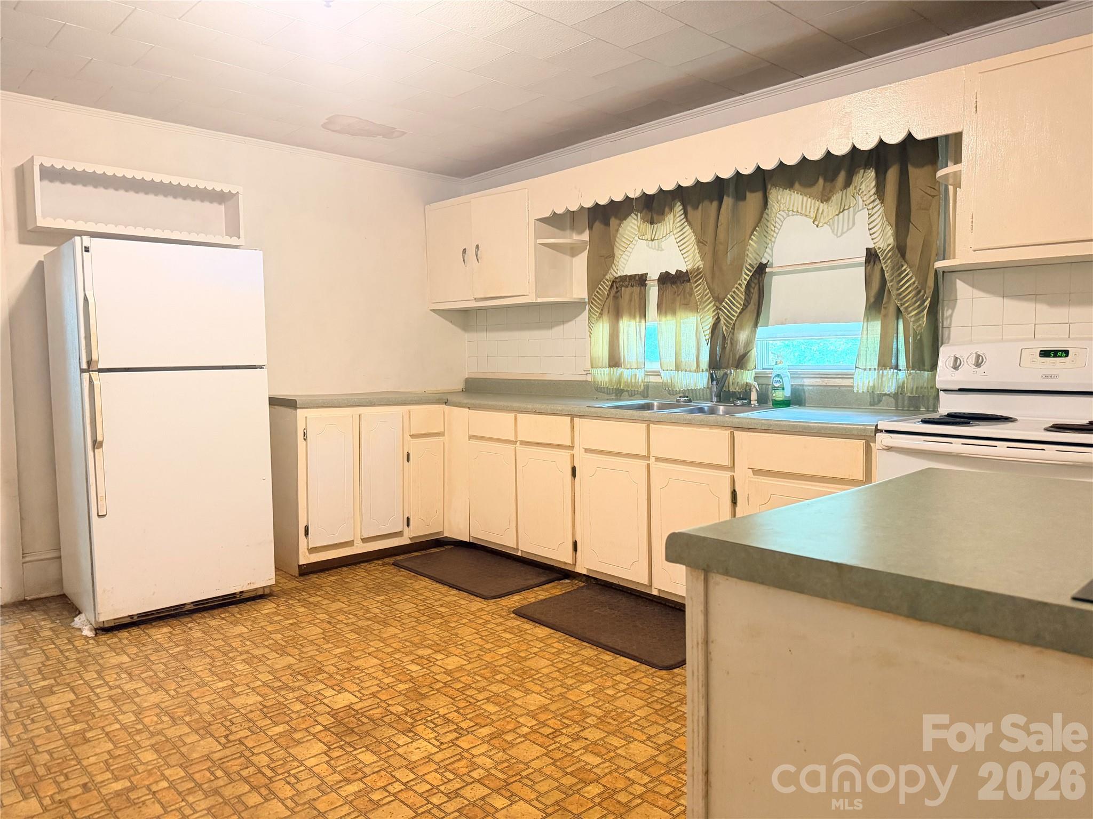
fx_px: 758
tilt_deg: -4.5
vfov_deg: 56.8
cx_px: 546
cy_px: 410
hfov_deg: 71.6
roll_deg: +0.7
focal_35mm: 24
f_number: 1.78
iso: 800
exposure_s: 1/60
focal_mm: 6.76
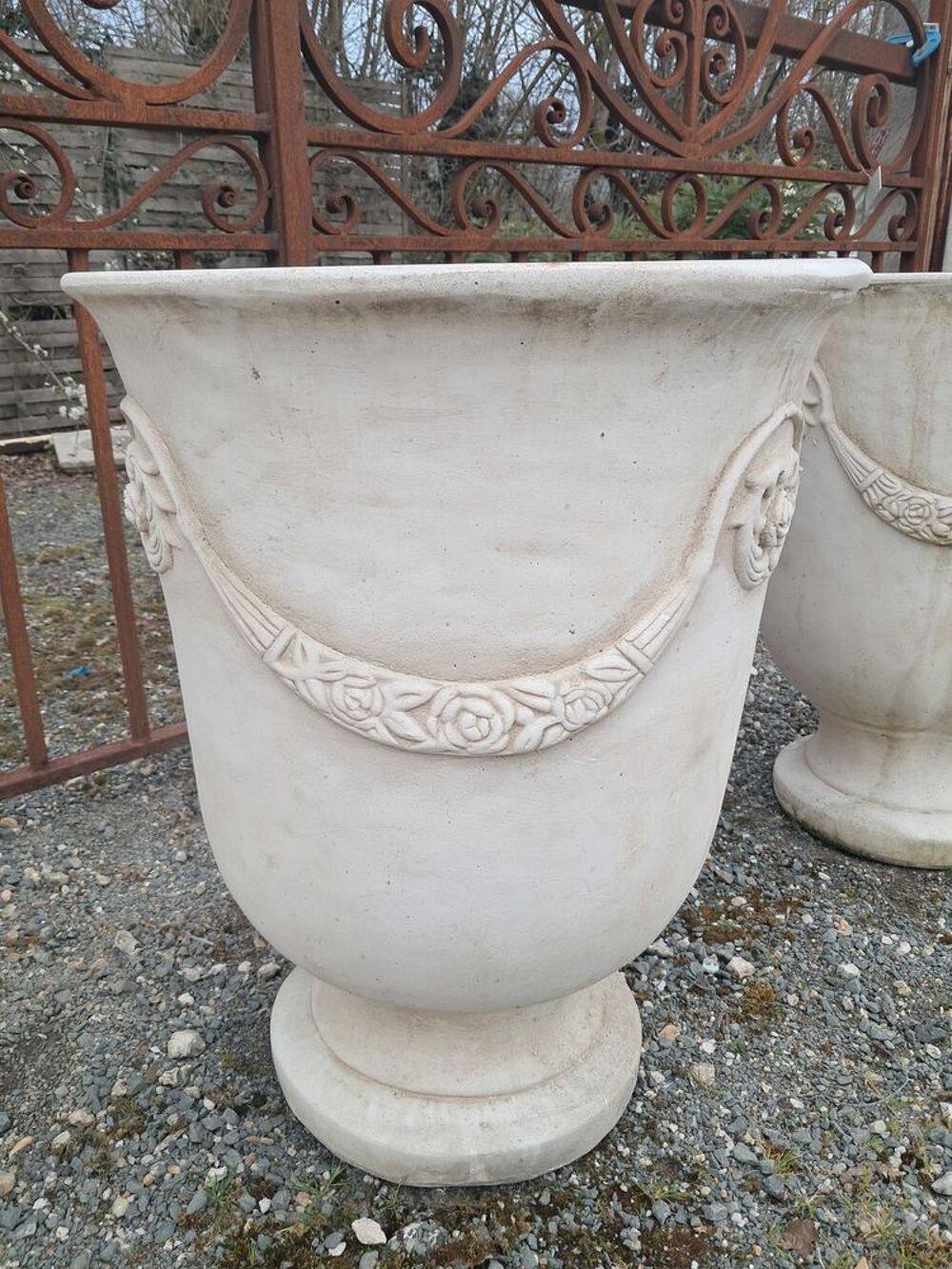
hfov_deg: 51.4
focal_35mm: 27
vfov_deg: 65.3
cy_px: 634
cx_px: 476
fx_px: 990
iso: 50
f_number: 1.8
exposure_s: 1/50
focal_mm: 4
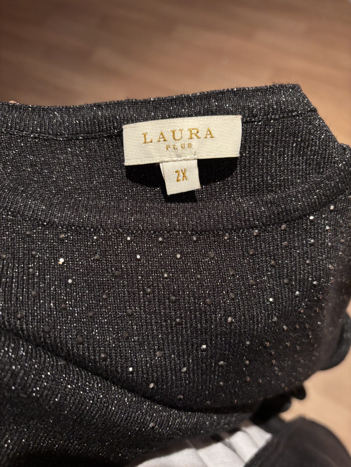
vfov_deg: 67.3
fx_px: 352
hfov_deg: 53.1
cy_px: 234
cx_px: 176
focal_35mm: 26
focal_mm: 5.96
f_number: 1.6
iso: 250
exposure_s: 1/60
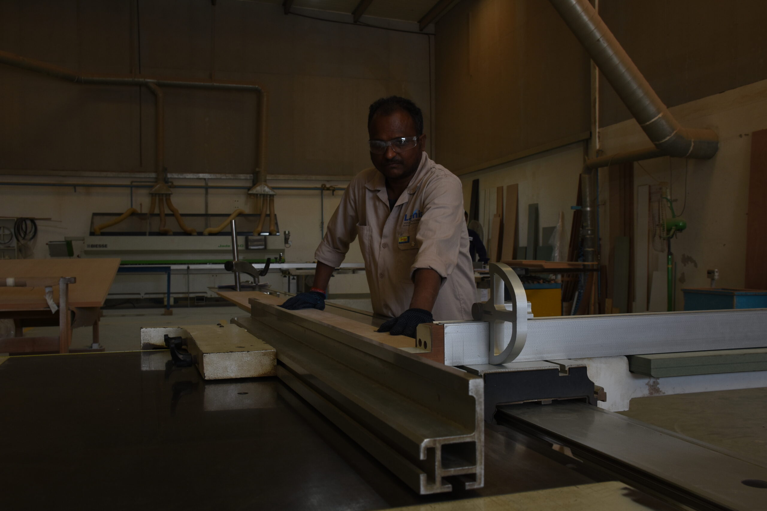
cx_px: 384
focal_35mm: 34
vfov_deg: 38.4
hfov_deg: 55.1
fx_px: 735
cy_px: 256
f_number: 10
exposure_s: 1/50
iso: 320
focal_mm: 23
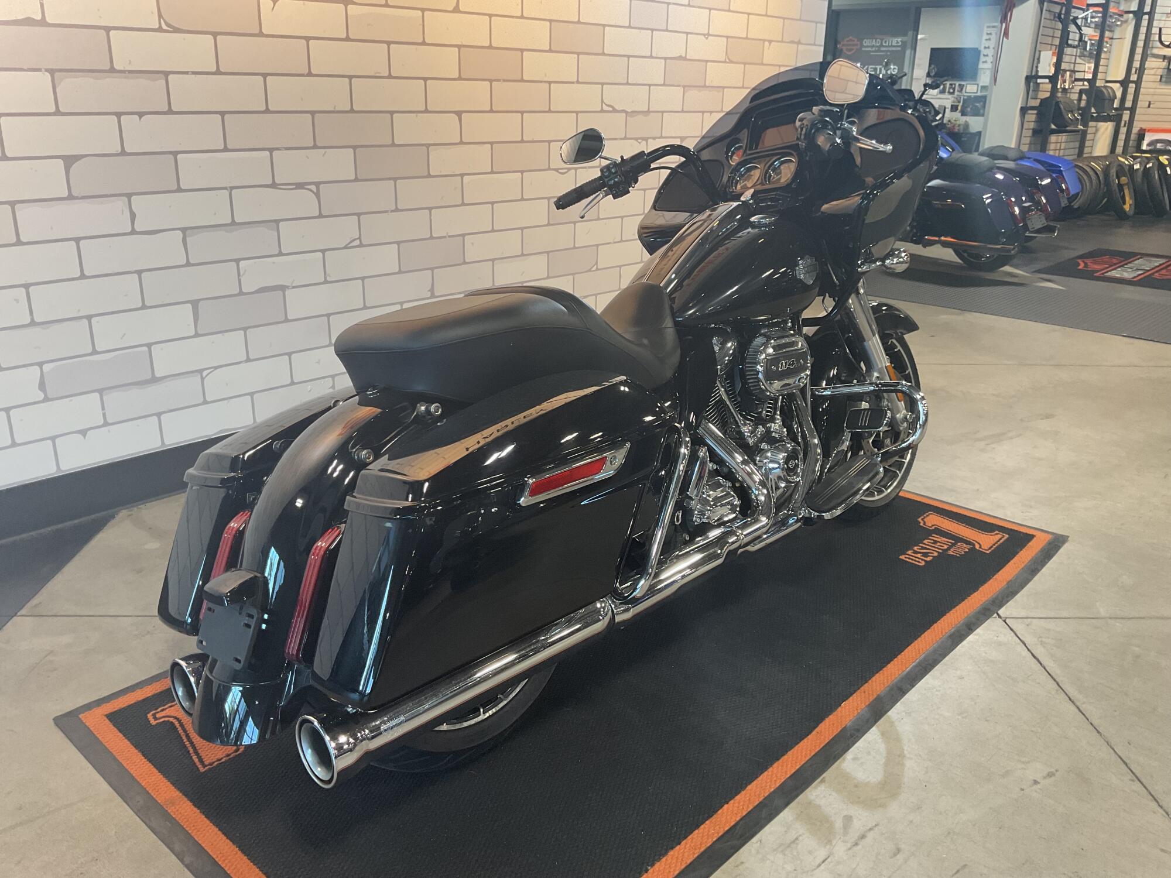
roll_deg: +0.3
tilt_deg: -20.8
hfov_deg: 61.7
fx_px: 981
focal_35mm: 29
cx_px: 586
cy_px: 439
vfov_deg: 48.2
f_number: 1.8
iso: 64
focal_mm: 3
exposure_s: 1/50
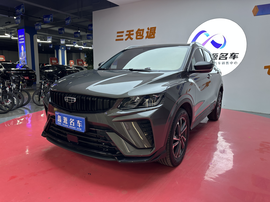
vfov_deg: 56.8
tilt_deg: -8.9
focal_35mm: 24
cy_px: 101
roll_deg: -0.7
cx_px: 135
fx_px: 187
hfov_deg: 71.6
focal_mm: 6.86
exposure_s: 1/100
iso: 80
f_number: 1.78
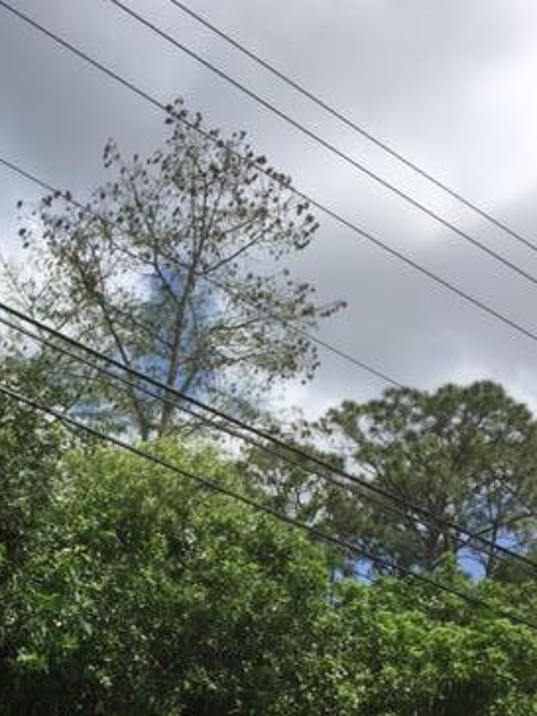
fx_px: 1055
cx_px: 100
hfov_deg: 27.9
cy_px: 513
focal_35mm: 51
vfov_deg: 36.8
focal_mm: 4.15
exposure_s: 1/3049
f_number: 2.2
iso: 32
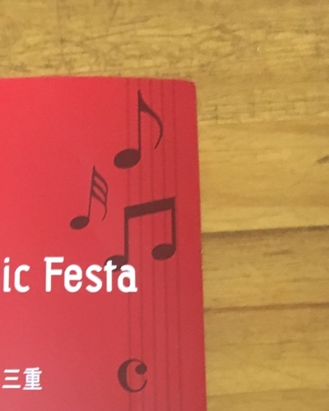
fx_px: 828
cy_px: 475
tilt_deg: -76.9
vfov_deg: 25.4
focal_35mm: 68
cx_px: -20
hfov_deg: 21.5
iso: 200
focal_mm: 4.15
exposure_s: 1/30
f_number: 2.2
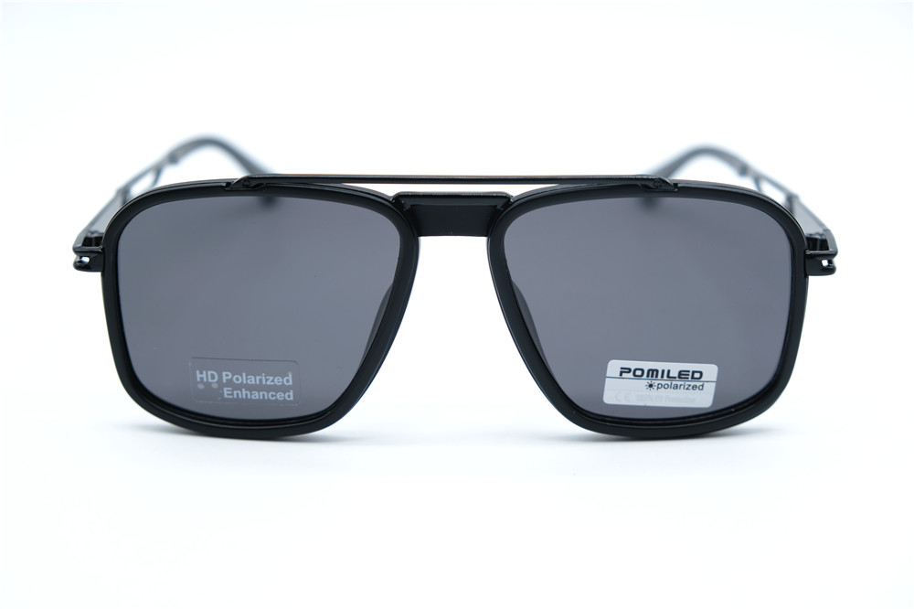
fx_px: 1497
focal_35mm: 59
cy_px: 304
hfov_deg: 33.9
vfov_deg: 23.0
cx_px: 457
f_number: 4.5
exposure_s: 1/200
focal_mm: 39
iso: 160
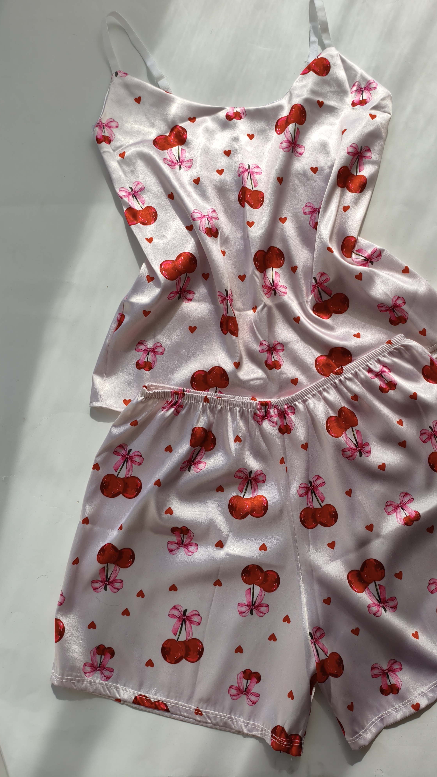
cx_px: 284
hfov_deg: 39.8
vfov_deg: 66.1
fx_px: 598
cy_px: 385
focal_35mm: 29
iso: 80
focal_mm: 4.94
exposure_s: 1/1058
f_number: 1.5
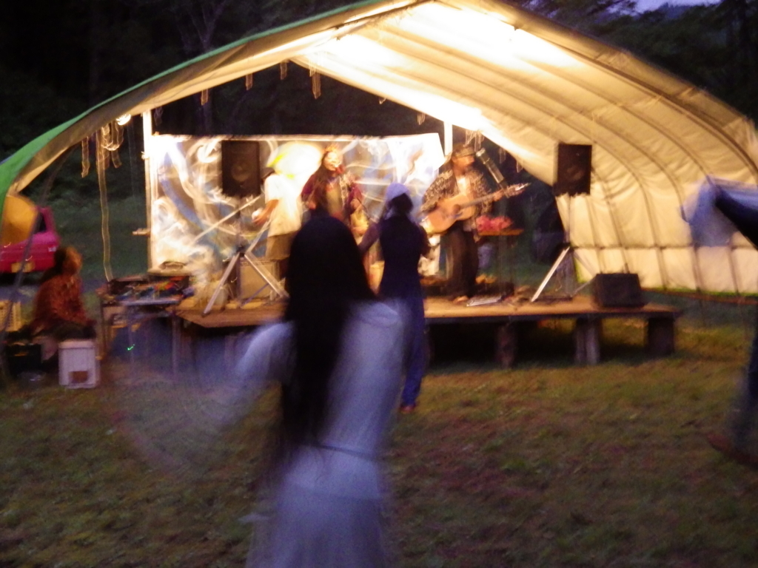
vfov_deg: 24.8
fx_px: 1292
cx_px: 379
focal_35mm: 59
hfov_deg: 32.7
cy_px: 284
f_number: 4
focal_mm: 10.7
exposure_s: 1/4
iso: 1600
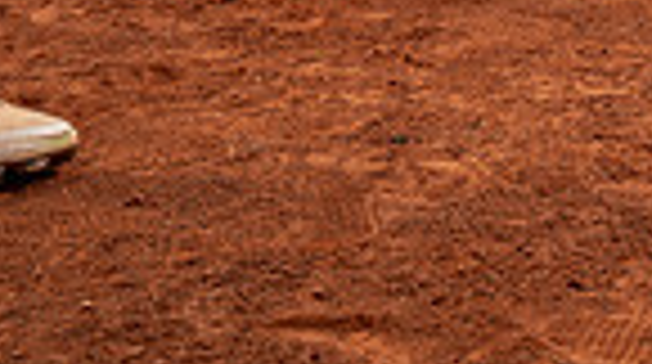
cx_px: 450
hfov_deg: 9.5
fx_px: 3935
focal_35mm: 228
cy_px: -562
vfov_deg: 5.1
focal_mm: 70
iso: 250
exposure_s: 1/250
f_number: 11
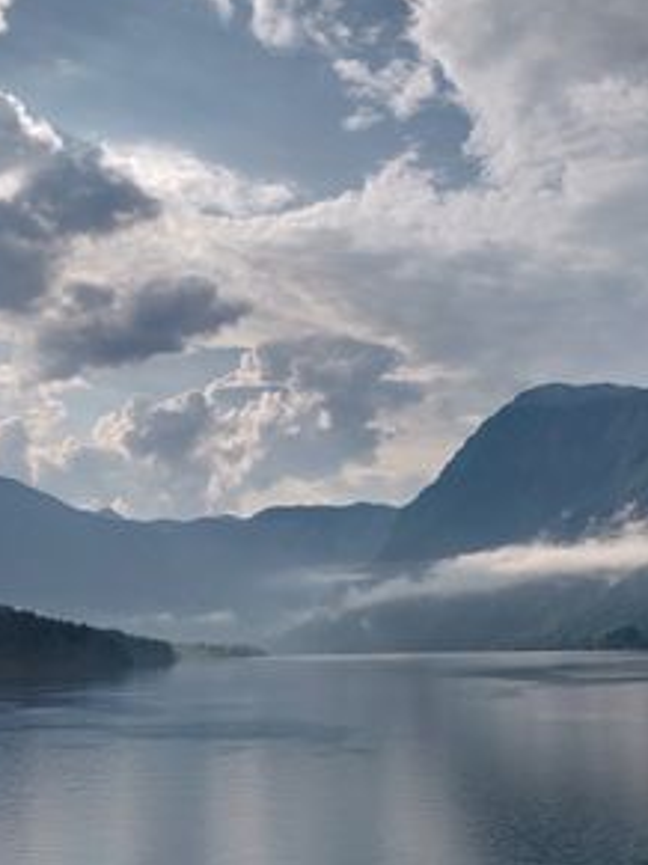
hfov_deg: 32.6
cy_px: 583
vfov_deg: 42.3
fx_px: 1099
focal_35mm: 44
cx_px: 419
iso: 100
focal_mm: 4.25
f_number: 1.7
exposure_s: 1/1313
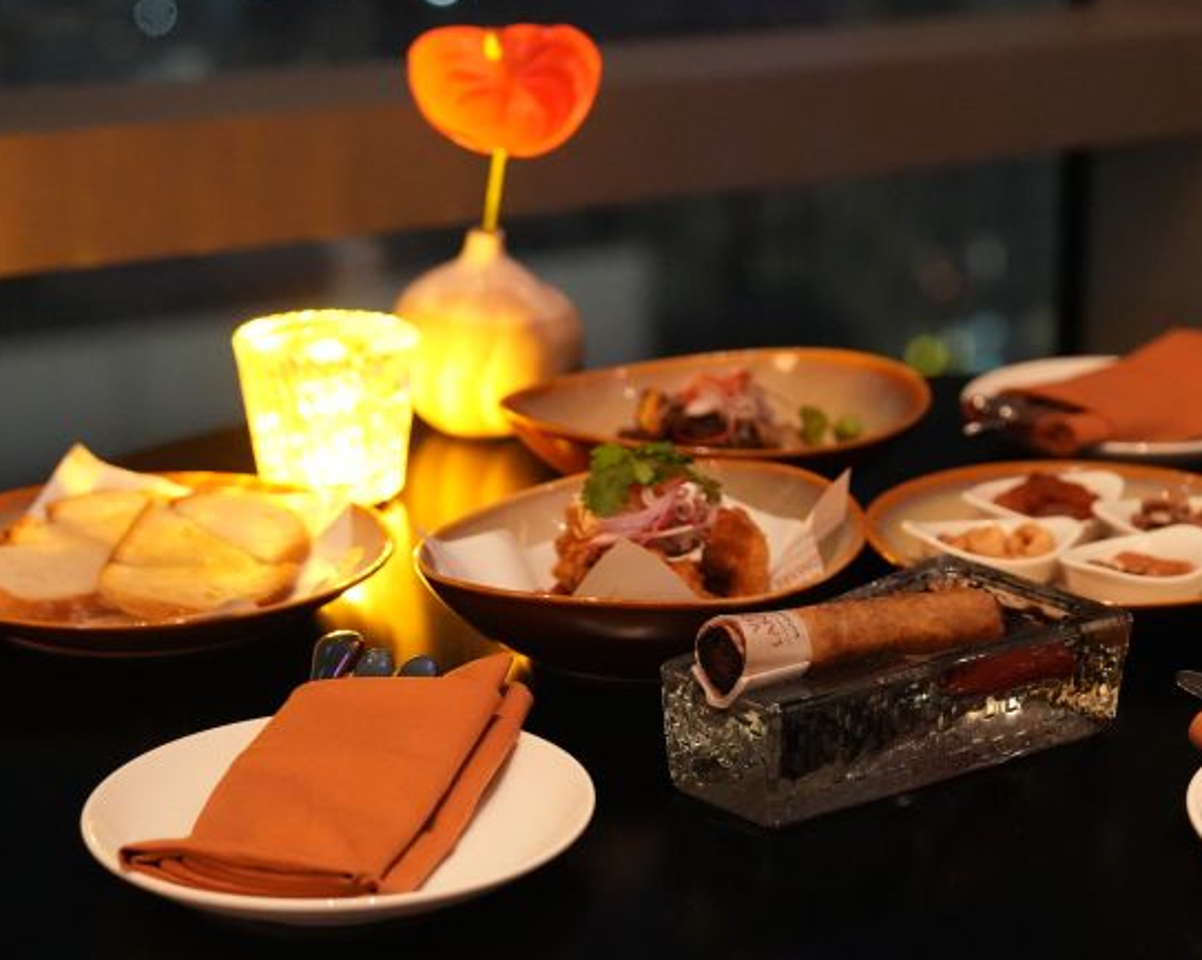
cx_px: 941
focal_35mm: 85
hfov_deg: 22.2
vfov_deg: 18.1
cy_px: 461
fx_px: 3023
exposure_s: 1/50
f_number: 2.8
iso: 10000
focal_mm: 48
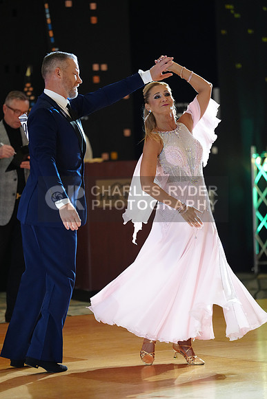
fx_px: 2001
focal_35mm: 180
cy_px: 200
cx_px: 134
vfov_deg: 11.4
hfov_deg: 7.6
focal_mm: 180
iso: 3200
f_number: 2.8
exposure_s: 1/400
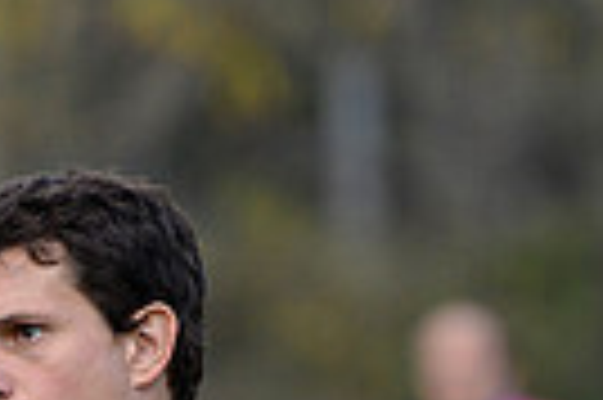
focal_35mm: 1215
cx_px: -166
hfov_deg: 1.7
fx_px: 20326
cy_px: 861
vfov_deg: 1.1
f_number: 4
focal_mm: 280
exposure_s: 1/500
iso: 400
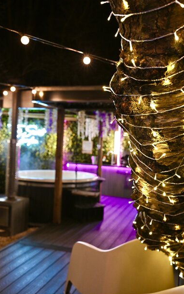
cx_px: 100
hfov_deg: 35.3
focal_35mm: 36
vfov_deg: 54.0
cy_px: 147
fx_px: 289
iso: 1800
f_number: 4
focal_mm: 34
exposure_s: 1/30
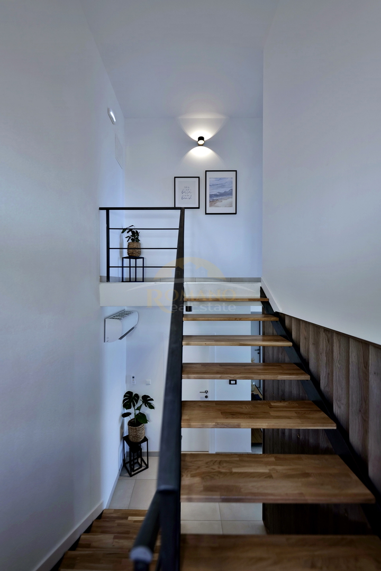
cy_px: 286
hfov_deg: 81.2
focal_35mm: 14
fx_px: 222
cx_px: 190
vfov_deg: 104.3
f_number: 1.8
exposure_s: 1/100
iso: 100
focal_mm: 14
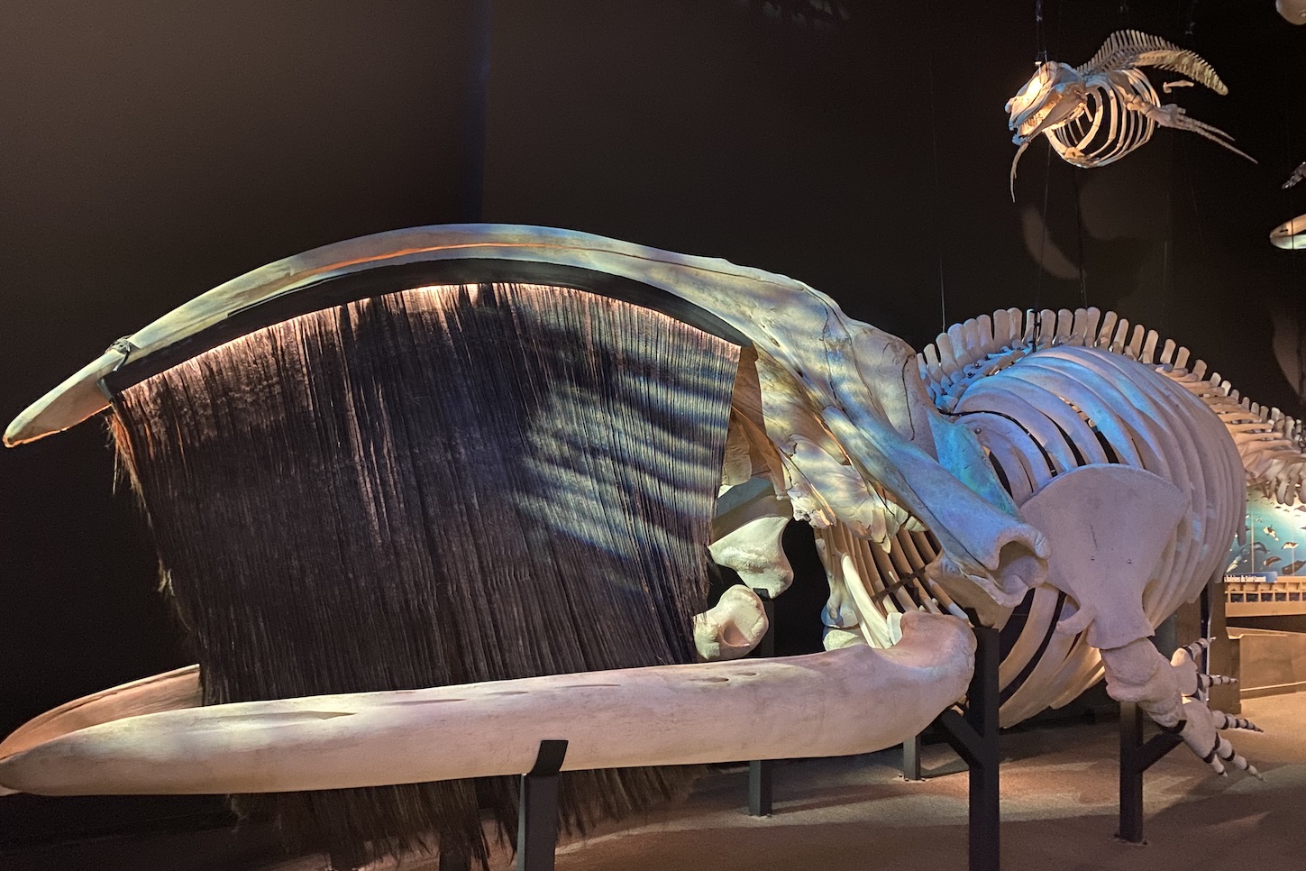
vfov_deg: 46.4
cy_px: 449
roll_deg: -2.4
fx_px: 1016
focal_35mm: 28
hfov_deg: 65.5
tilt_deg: +5.1
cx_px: 640
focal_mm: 4.25
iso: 500
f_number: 1.8
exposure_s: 1/14
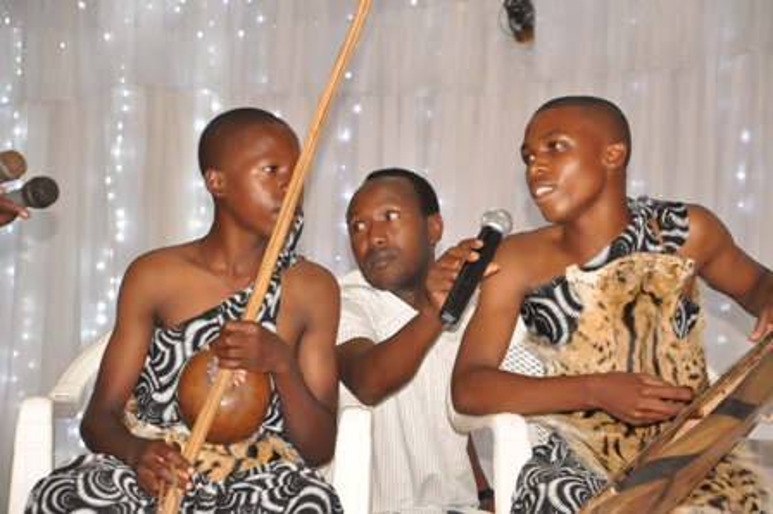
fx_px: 2736
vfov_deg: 10.7
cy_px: 257
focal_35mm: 128
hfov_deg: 16.1
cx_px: 386
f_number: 7.1
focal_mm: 85
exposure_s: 1/60
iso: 3200
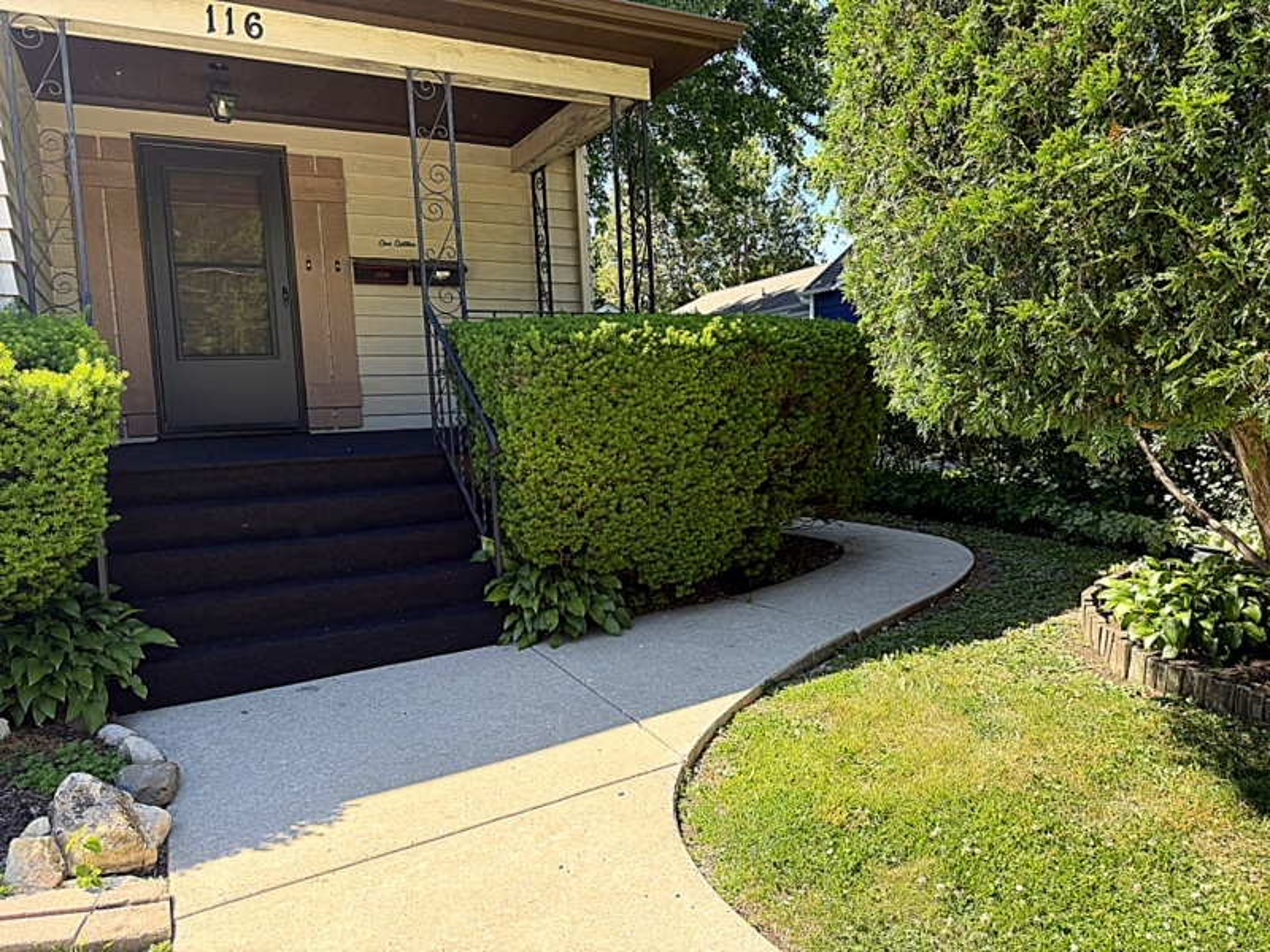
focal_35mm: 24
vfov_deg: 56.8
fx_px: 881
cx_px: 635
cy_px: 476
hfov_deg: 71.6
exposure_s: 1/1139
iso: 100
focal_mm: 6.76
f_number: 1.78
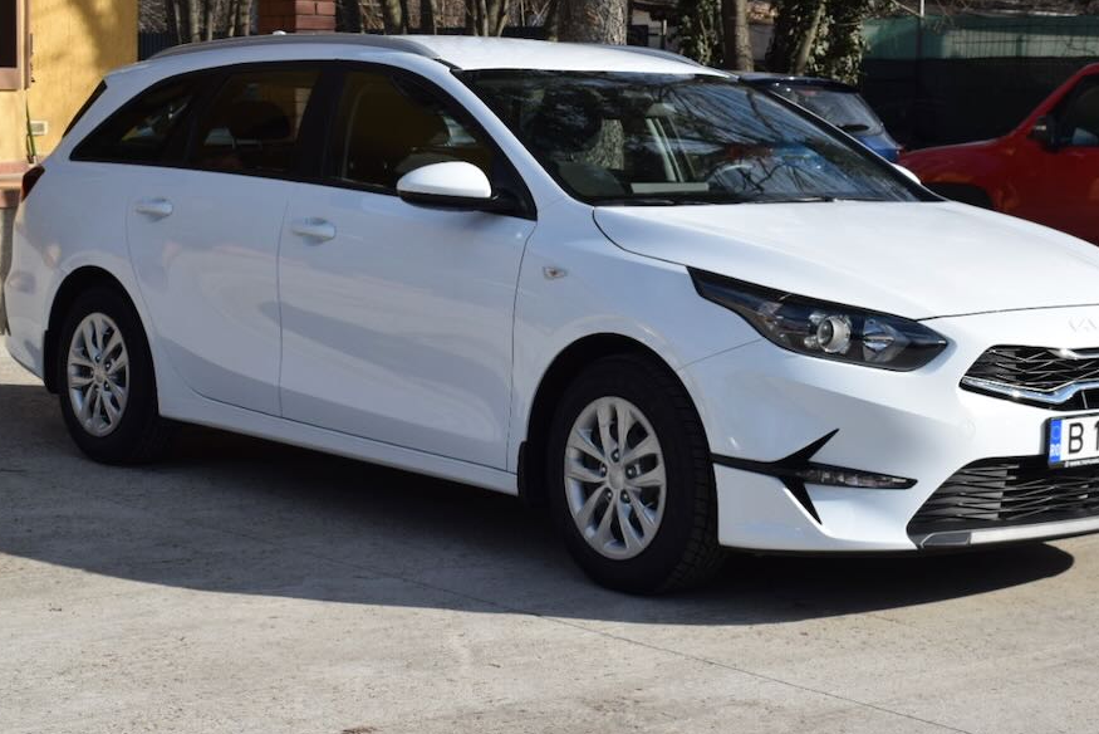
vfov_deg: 17.3
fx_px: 2412
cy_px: 290
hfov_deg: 25.7
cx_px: 604
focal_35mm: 79
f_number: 10
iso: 200
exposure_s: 1/400
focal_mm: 36
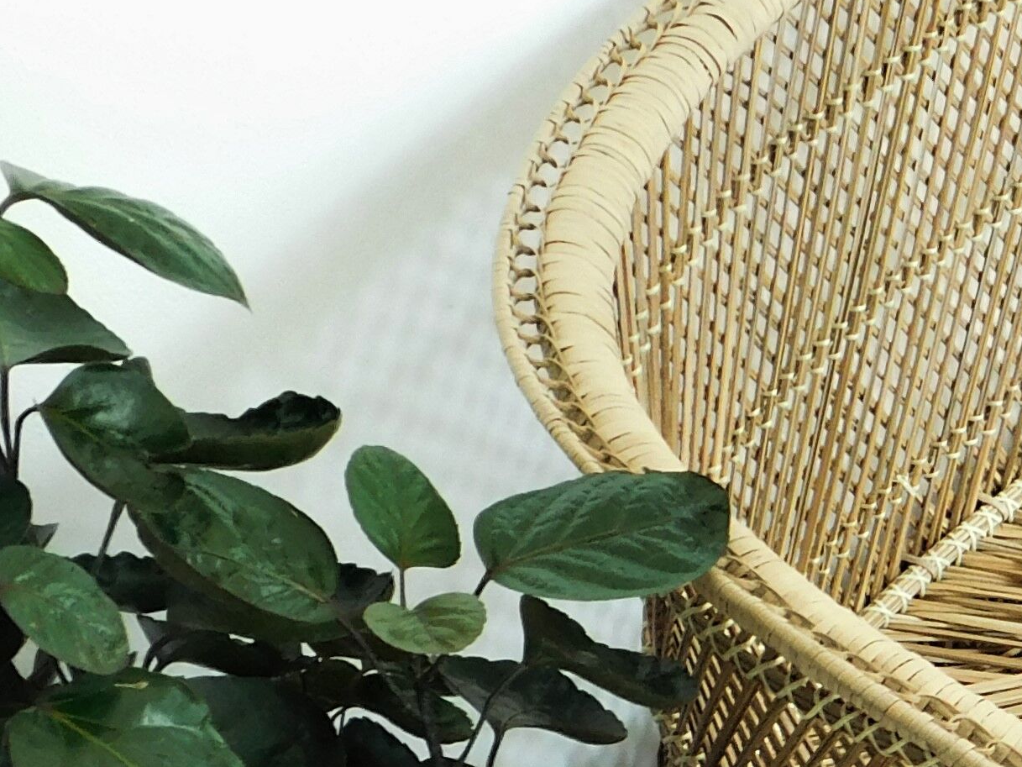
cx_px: 1141
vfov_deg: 13.8
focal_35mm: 106
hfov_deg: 17.9
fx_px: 3130
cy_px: 755
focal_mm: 4.9
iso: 125
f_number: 3.2
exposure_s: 1/4
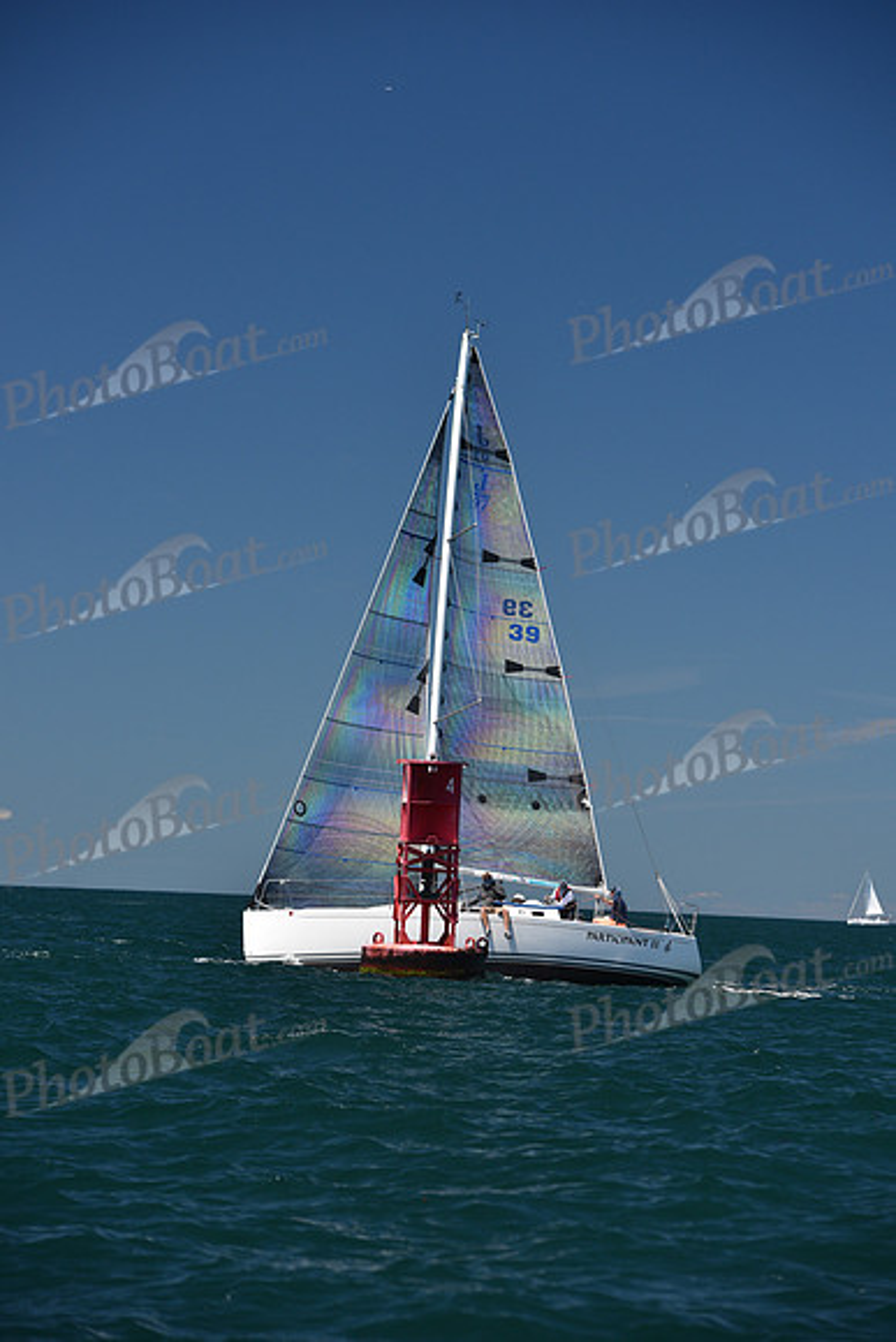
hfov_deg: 11.8
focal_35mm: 116
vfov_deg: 17.6
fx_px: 4328
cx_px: 448
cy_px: 671
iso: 250
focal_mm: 116
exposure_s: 1/800
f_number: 5.6
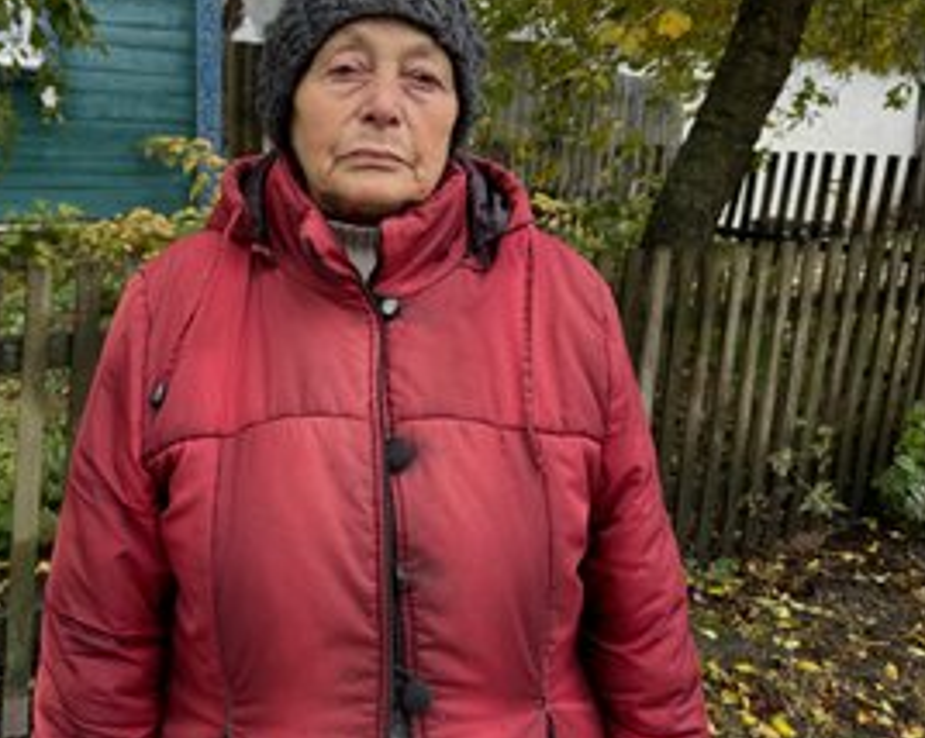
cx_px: 307
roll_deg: -1.5
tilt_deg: -7.4
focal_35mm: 35
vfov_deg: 41.7
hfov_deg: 50.6
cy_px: 248
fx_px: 957
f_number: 1.78
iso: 50
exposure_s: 1/132
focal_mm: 6.76
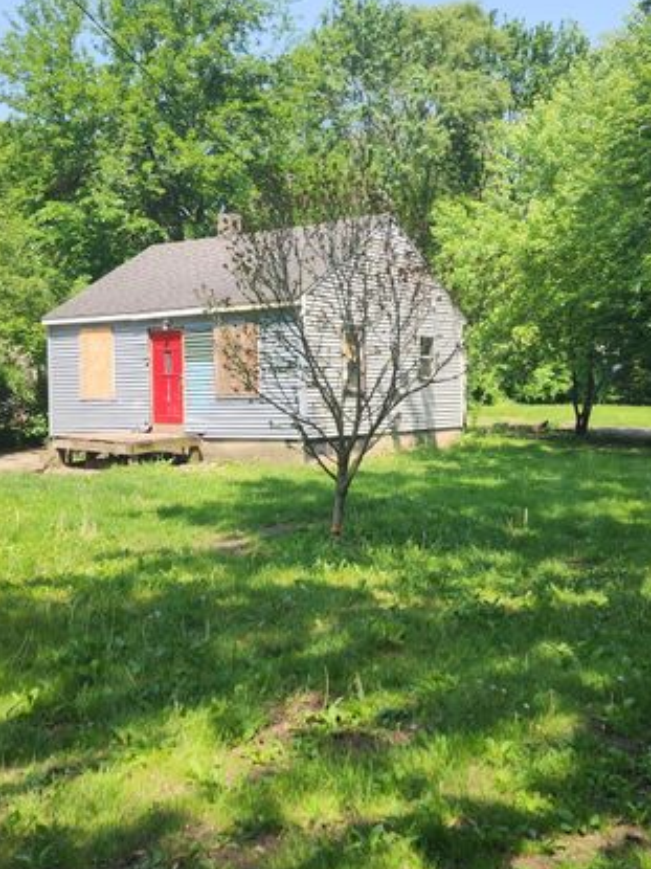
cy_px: 418
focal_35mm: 37
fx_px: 928
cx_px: 347
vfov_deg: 50.1
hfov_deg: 38.6
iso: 12
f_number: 1.8
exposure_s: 1/420
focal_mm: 6.4
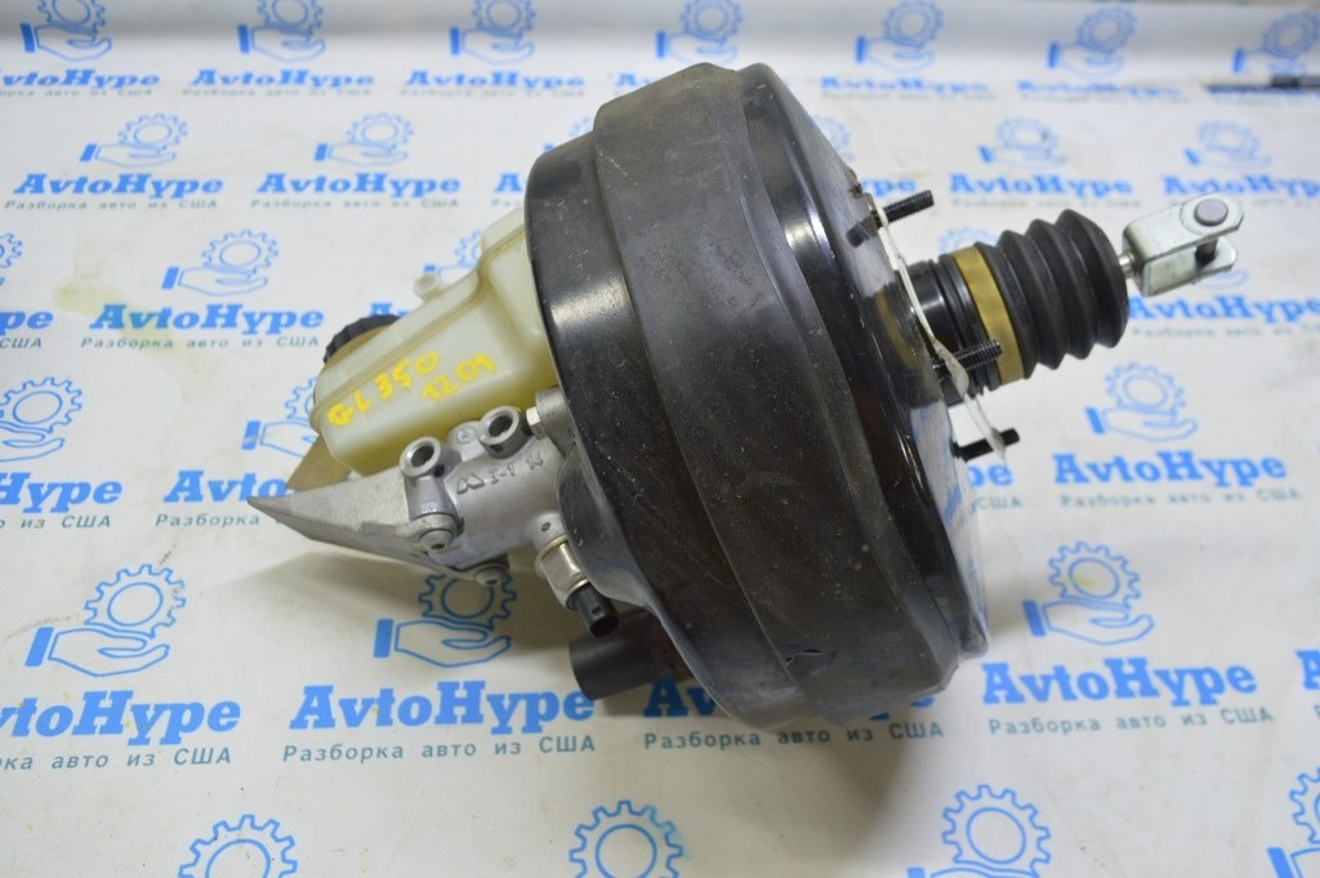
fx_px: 1154
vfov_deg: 41.6
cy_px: 439
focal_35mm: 32
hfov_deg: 59.5
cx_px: 660
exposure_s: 1/20
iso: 400
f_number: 5.6
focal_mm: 21
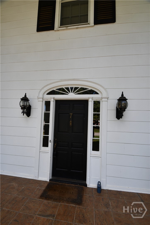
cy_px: 112
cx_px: 75
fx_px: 94
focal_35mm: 15
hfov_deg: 77.3
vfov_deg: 100.4
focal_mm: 10
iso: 220
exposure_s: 1/250
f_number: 5.6
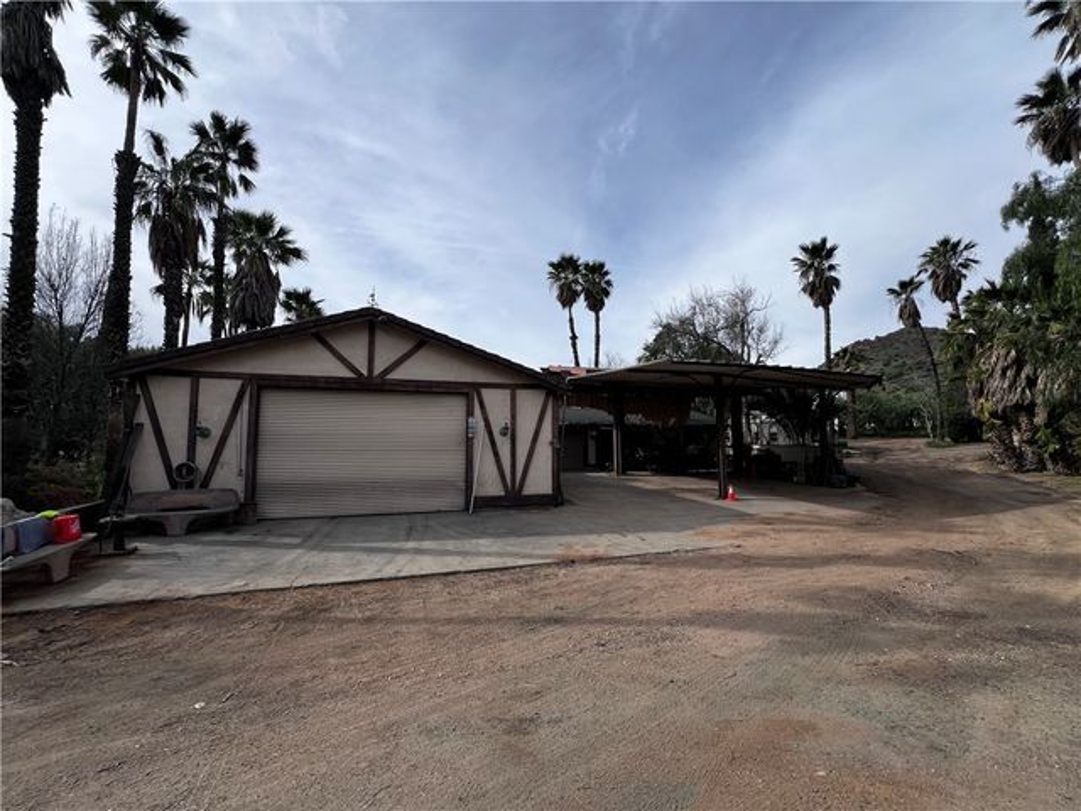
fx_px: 406
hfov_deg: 106.2
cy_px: 406
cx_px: 540
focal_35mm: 13
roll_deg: +0.0
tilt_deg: +4.4
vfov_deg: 89.9
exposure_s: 1/1647
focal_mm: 1.57
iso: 32
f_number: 1.8
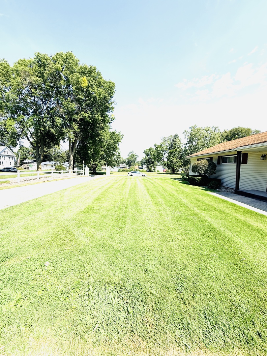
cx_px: 134
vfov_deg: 102.1
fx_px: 144
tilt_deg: -4.5
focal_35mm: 14
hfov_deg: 85.7
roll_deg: -1.6
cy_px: 178
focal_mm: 2.22
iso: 50
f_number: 2.2
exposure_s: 1/1745
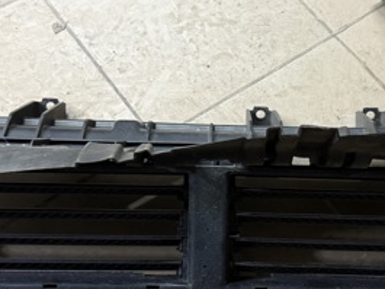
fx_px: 645
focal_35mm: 58
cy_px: 212
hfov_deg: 33.0
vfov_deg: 25.0
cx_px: 244
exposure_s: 1/60
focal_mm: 6.76
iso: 500
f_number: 1.78
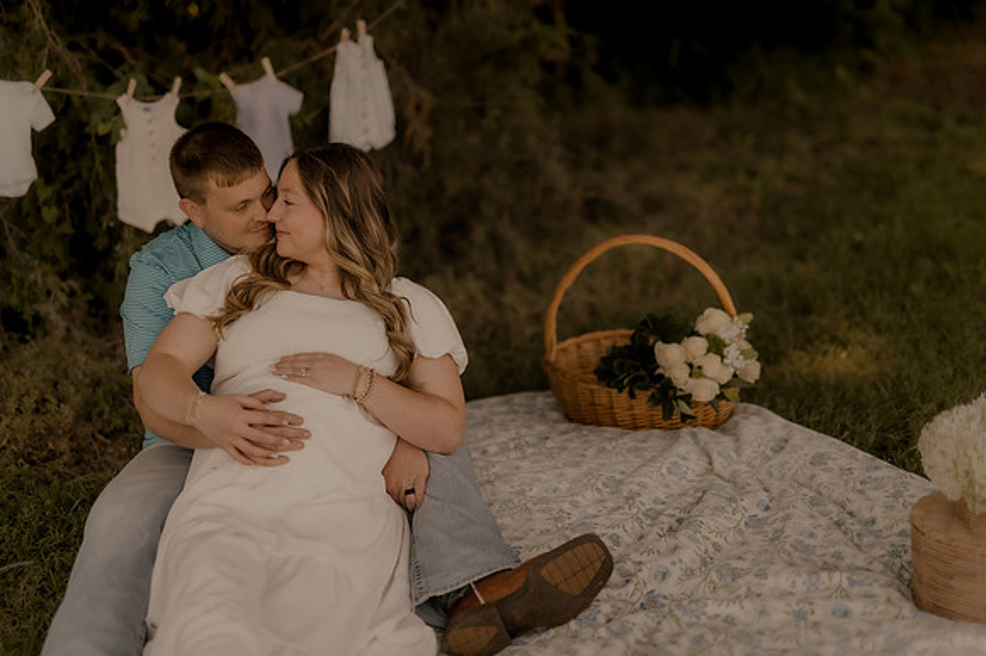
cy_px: 328
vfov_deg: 27.0
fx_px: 1369
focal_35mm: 50
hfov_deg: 39.6
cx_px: 493
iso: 200
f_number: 1.4
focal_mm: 50
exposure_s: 1/1000
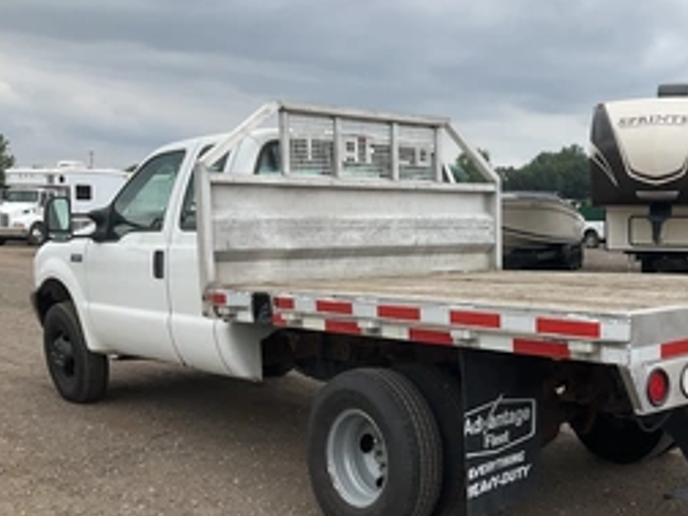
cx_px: 511
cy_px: 306
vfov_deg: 31.4
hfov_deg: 40.2
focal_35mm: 46
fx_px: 914
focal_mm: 3
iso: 25
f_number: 1.8
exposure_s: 1/842
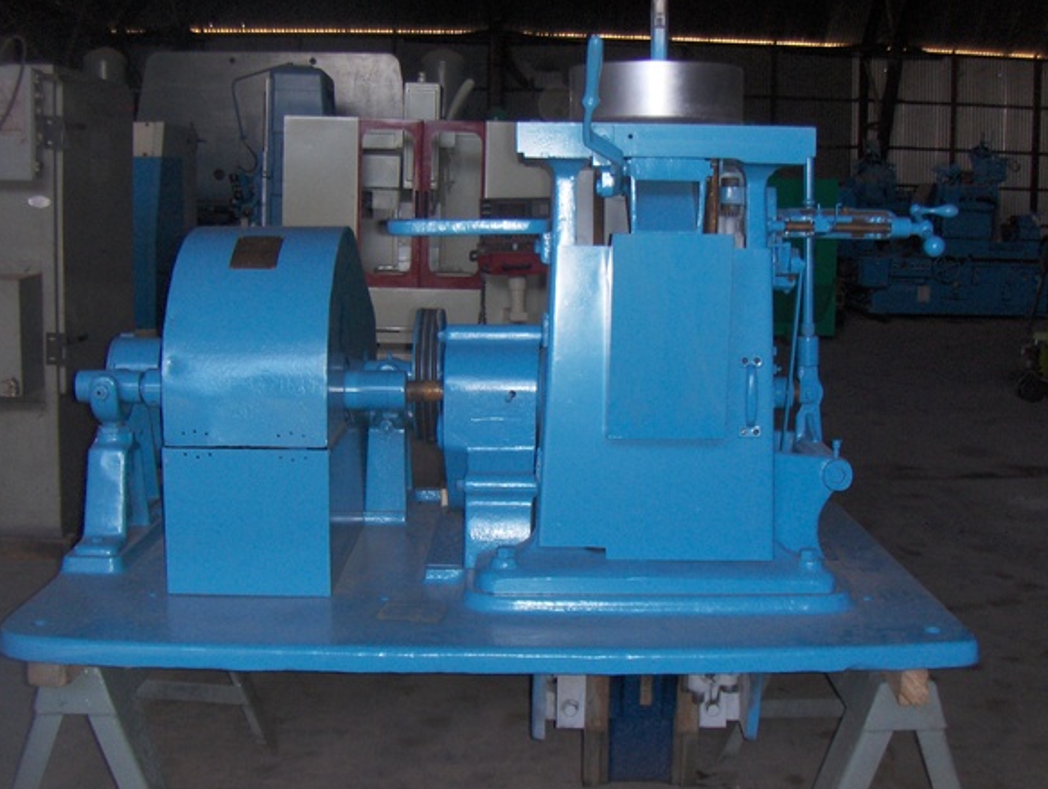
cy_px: 401
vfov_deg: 32.3
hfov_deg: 42.0
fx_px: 1364
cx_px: 534
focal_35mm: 45
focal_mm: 6.5
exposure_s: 1/60
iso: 100
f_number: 3.5
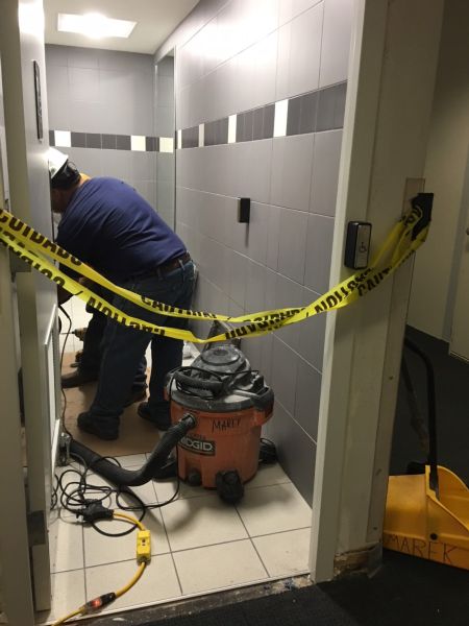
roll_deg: -2.2
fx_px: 524
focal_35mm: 29
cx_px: 234
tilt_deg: -13.2
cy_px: 313
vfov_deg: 61.7
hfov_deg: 48.2
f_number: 2.2
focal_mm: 4.15
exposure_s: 1/15
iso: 64
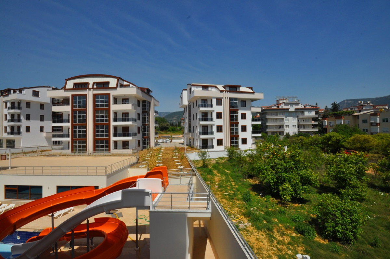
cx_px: 195
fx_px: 162
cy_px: 130
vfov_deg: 77.2
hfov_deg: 100.5
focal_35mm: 15
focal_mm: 10
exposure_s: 1/200
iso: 200
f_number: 18
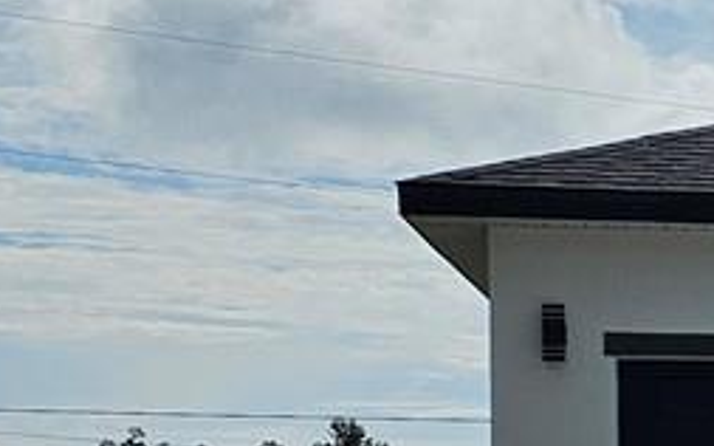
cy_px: 562
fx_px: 2996
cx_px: 1874
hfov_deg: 10.9
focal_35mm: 154
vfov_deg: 8.4
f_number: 1.7
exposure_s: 1/3309
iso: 10
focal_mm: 6.3
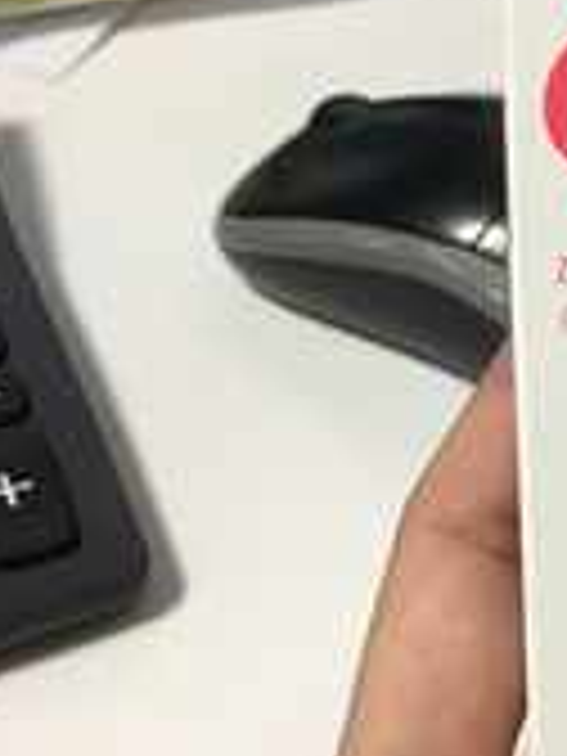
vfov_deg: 25.0
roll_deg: -5.7
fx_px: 1703
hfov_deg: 17.7
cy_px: 371
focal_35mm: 78
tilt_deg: -36.6
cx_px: 738
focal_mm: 4.15
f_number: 2.2
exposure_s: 1/15
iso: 50
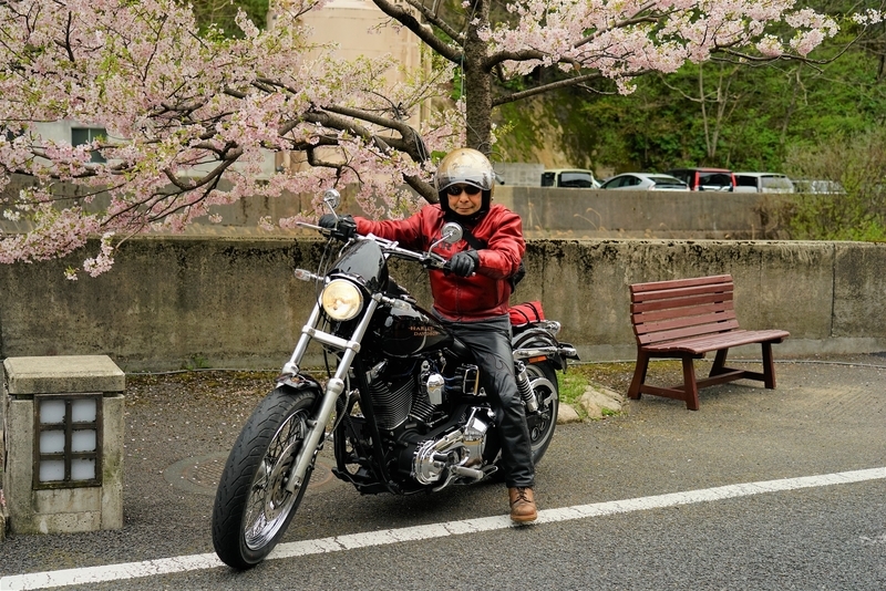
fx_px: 1206
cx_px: 443
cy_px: 296
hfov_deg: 40.3
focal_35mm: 49
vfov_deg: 27.5
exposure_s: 1/1000
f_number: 4
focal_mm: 49
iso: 320
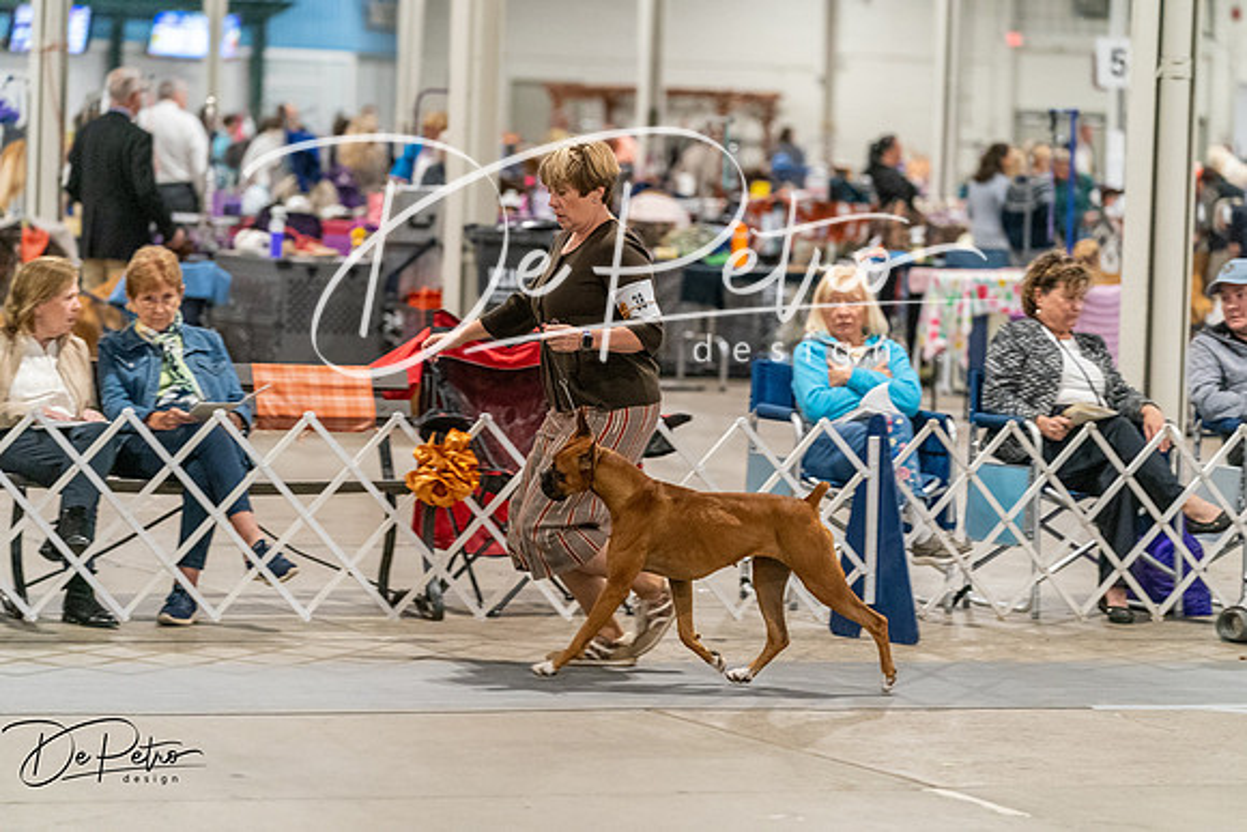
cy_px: 416
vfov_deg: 8.9
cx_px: 624
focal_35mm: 155
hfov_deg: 13.2
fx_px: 5370
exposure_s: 1/250
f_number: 3.5
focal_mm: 155
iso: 6400
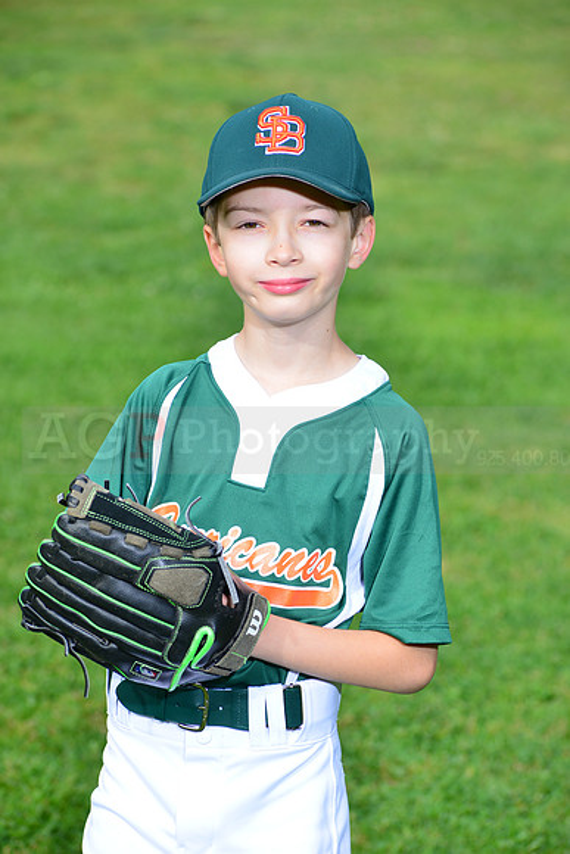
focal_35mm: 160
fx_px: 3797
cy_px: 427
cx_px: 285
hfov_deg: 8.6
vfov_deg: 12.8
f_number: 9
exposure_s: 1/200
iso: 250
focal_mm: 160
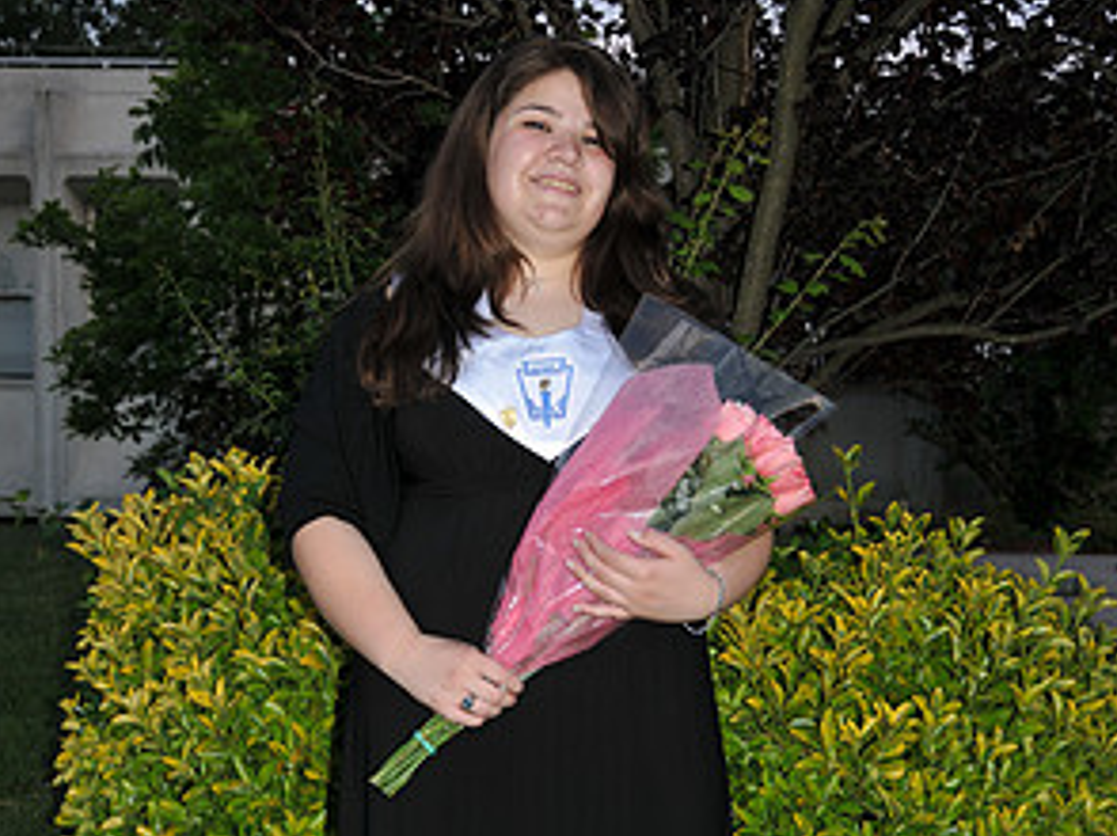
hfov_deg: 36.2
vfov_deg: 27.2
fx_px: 1709
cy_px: 597
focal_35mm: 53
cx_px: 564
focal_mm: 24
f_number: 3.8
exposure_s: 1/60
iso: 200
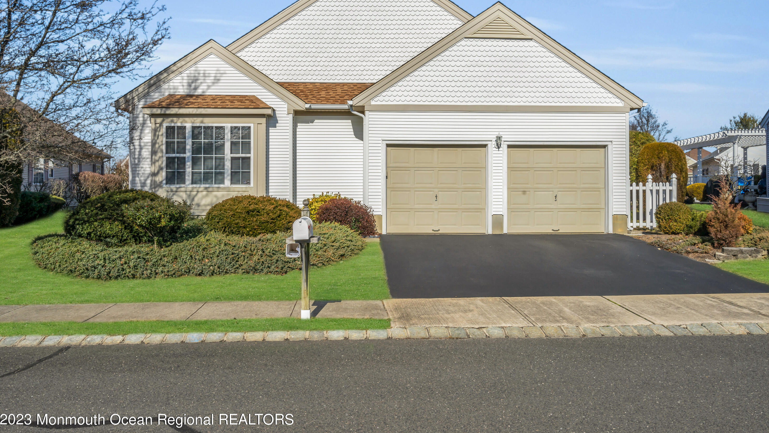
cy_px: 182
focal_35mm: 31
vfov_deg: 37.7
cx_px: 380
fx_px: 632
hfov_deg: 62.6
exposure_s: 1/200
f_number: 16
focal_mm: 29
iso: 100
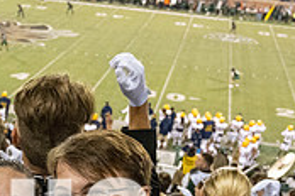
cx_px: 20
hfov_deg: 24.5
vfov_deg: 16.1
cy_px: 258
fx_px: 656
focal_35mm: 80
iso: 3200
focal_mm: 24
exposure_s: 1/500
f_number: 4
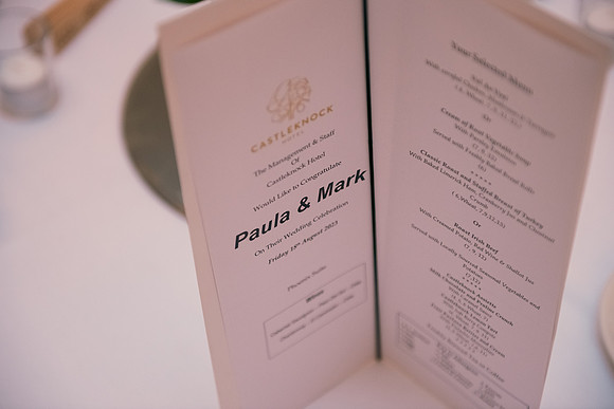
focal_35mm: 70
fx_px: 1194
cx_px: 307
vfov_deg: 19.5
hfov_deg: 28.8
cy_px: 204
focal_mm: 70
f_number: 3.5
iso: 1000
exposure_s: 1/160
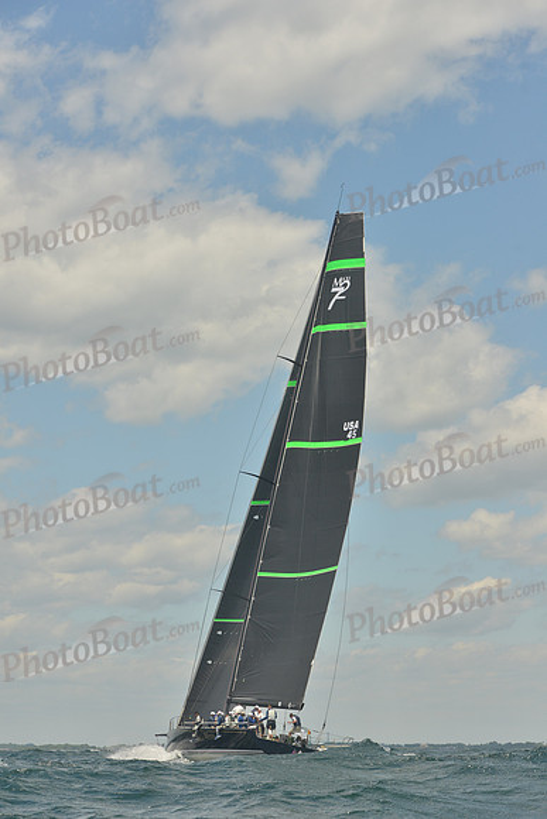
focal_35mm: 78
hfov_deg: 17.5
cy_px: 410
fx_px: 1777
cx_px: 274
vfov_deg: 26.0
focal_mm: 78
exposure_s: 1/800
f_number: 7.1
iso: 400
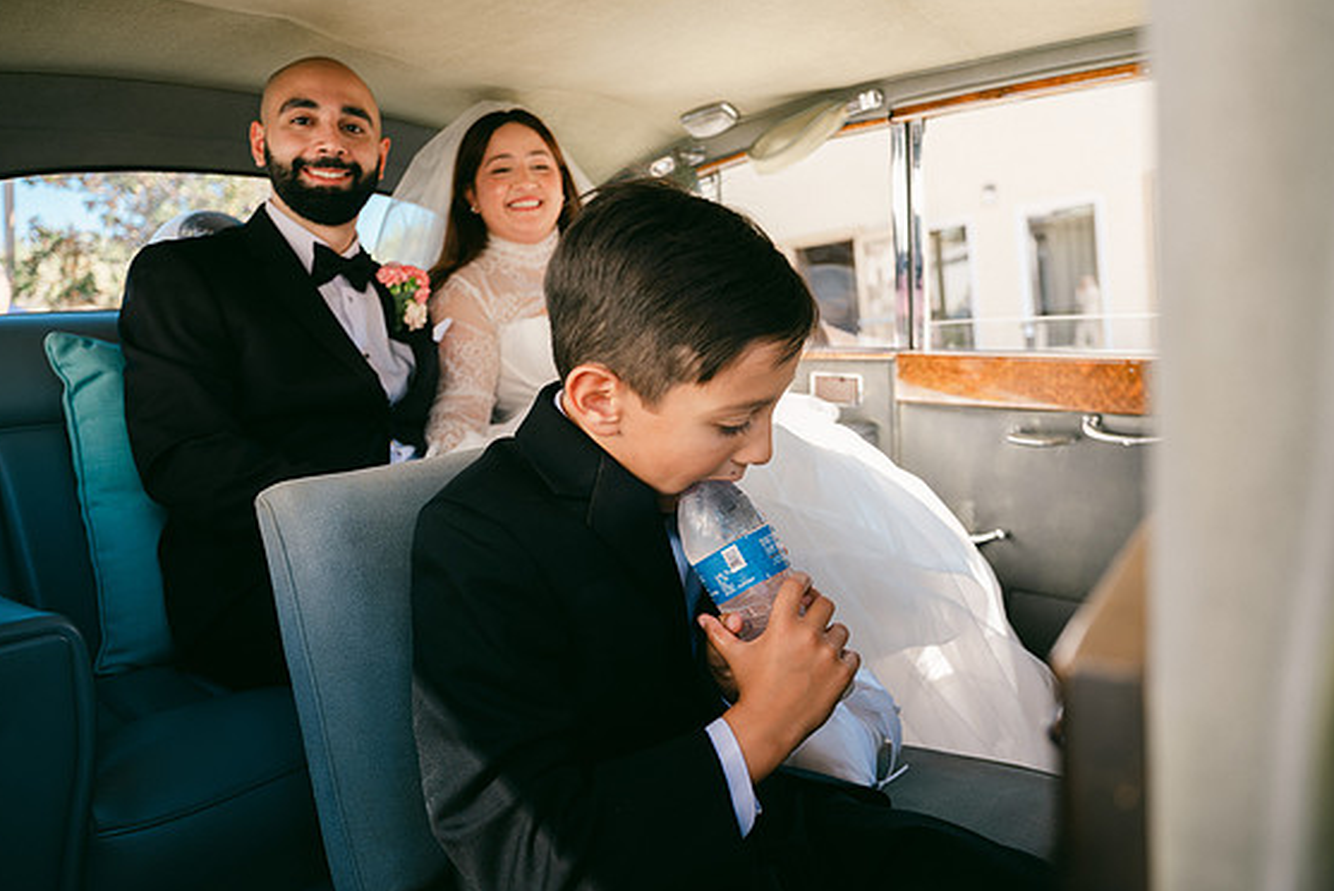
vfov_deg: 49.6
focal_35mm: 26
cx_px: 678
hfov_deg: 69.4
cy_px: 456
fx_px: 964
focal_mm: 30
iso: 125
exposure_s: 1/125
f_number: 4
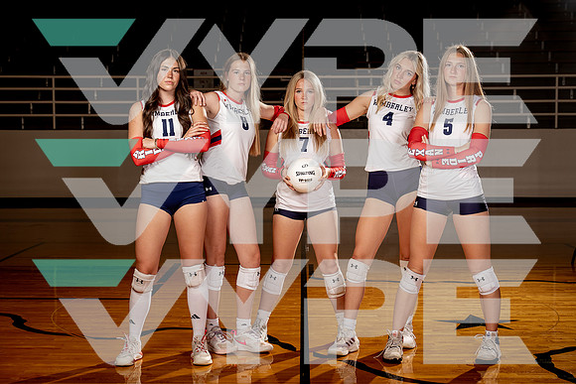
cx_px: 288
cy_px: 192
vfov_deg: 20.3
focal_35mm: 67
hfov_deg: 30.1
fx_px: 1072
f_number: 5.6
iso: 100
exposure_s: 1/250
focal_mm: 67
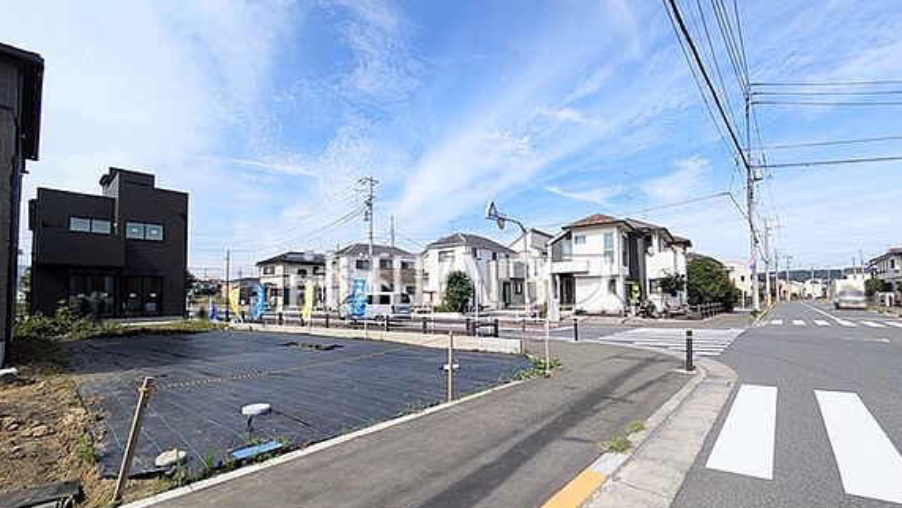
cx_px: 454
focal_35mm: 16
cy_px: 279
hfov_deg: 99.4
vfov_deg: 67.0
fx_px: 383
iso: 51
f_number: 2.2
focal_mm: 1.83
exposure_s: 1/1852
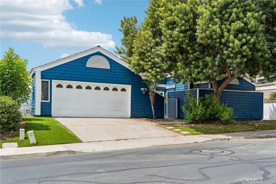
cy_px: 92
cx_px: 138
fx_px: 276
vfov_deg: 36.8
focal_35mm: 36
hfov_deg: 53.2
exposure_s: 1/400
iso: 125
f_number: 8
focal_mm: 36
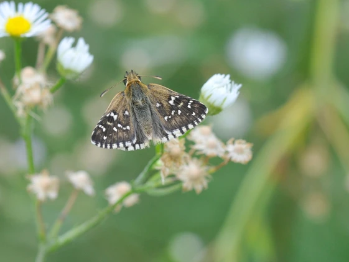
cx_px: 179
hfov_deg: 11.5
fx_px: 1740
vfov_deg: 8.6
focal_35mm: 173
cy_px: 130
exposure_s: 1/100
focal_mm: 105
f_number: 9
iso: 400
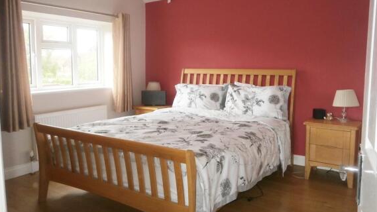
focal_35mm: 29
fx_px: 290
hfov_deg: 66.1
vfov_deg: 40.1
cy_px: 91
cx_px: 190
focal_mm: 4.7
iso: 200
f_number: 2.8
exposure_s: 1/30
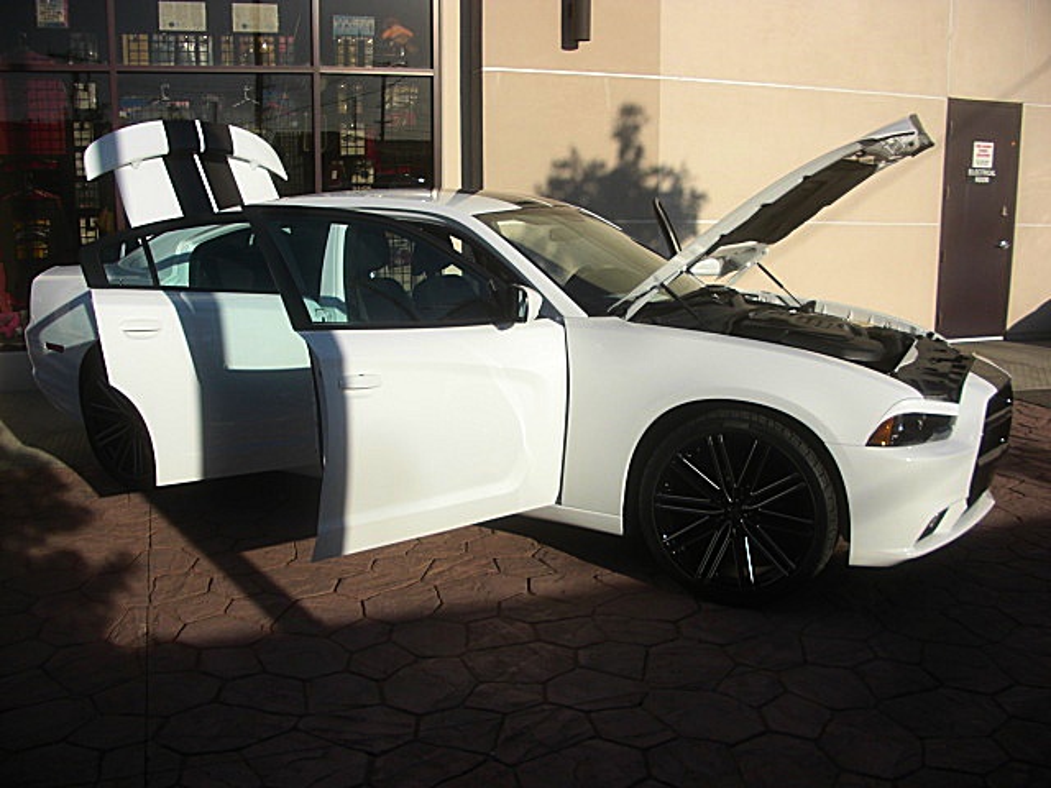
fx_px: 1093
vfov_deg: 39.7
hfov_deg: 51.4
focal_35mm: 36
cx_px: 526
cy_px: 394
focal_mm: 6.3
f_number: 7.9
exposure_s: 1/200
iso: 50
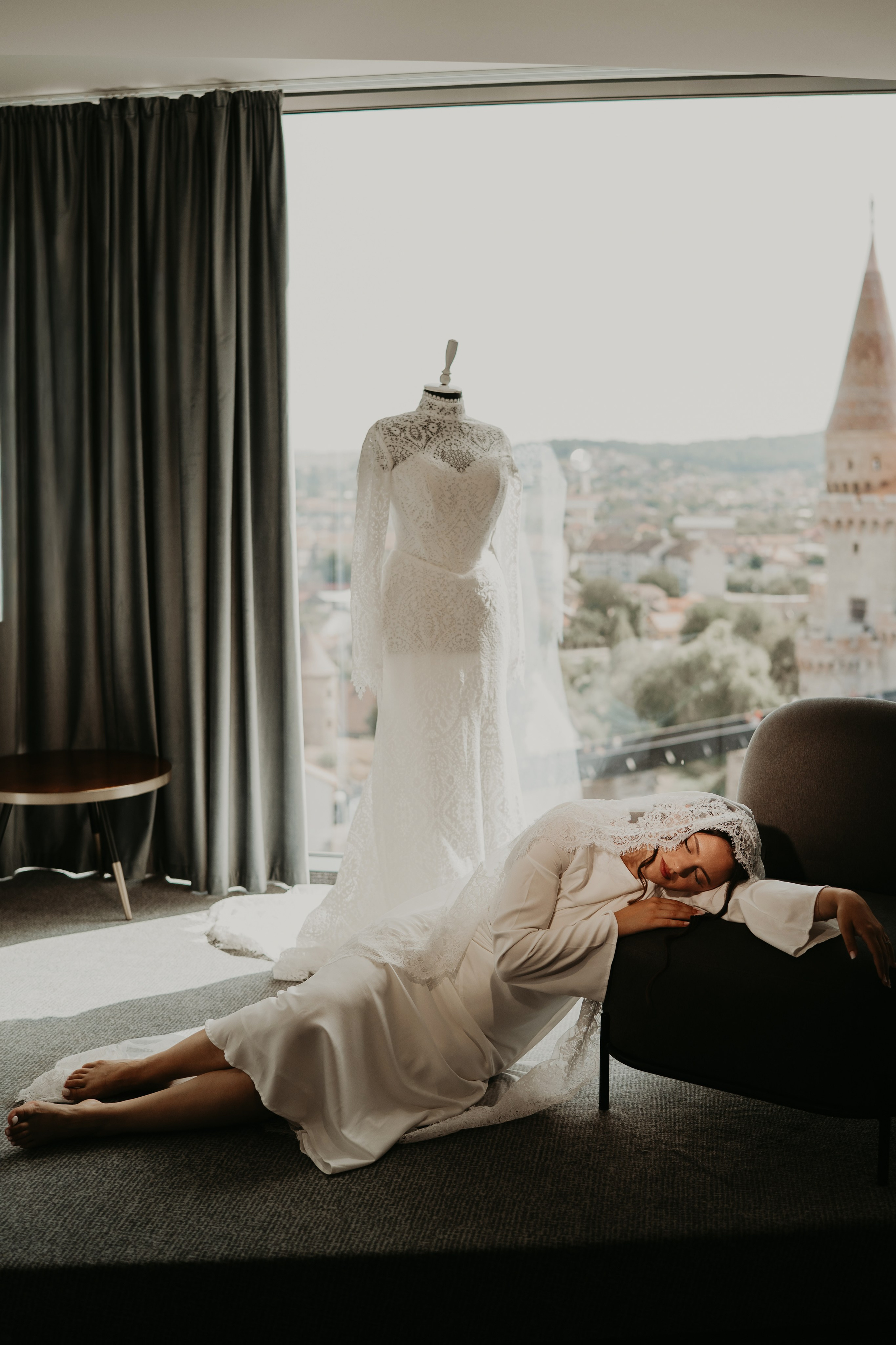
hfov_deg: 37.9
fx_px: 1307
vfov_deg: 54.4
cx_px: 448
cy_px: 672
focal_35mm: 35
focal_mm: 35
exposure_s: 1/1000
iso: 320
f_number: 2
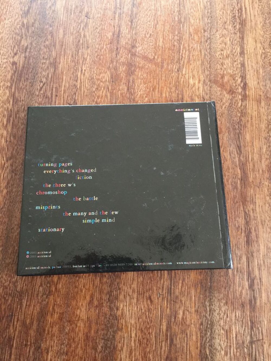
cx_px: 136
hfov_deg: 48.2
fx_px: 303
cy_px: 180
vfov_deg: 61.7
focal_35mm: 29
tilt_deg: -76.1
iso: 125
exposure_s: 1/17
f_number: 2.2
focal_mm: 4.15
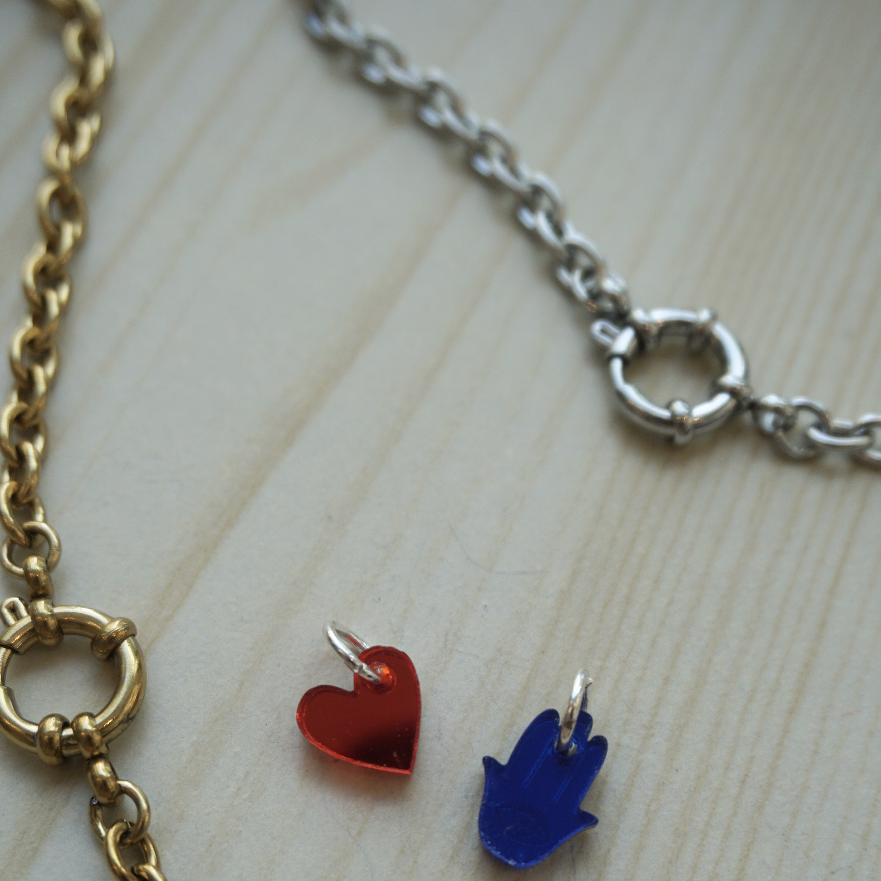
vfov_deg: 31.9
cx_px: 435
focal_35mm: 53
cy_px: 649
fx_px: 1516
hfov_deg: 32.4
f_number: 4.5
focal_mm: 27
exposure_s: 1/160
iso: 160
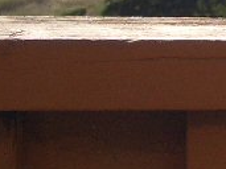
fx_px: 1370
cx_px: 607
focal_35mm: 210
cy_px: -48
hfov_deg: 8.4
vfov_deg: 7.0
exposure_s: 1/500
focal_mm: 5.8
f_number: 4.3
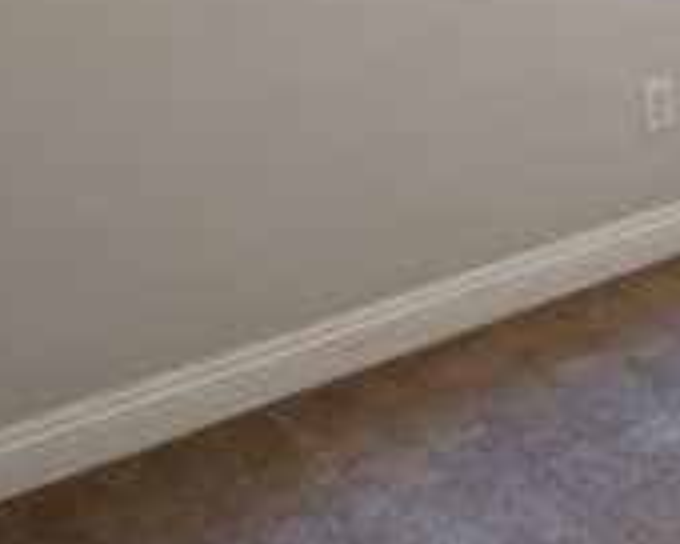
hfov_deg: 17.8
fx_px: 1449
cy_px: -148
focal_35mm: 72
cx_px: 1384
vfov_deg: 19.7
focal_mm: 12
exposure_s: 1/50
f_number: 9
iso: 2500
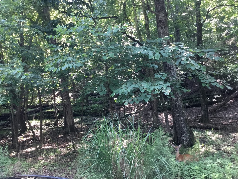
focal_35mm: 31
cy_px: 90
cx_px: 119
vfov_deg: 45.4
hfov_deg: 58.4
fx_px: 213
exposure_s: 1/30
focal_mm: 3.3
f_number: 2.4
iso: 32
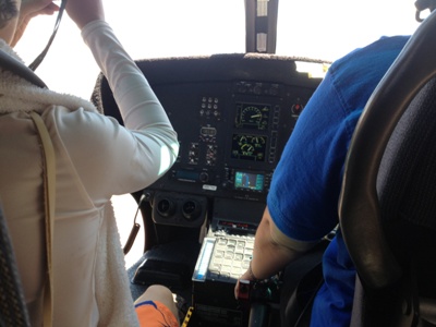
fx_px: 441
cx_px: 218
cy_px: 164
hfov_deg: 52.6
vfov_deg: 40.7
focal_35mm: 35
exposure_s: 1/129
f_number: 2.4
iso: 50
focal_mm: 4.28
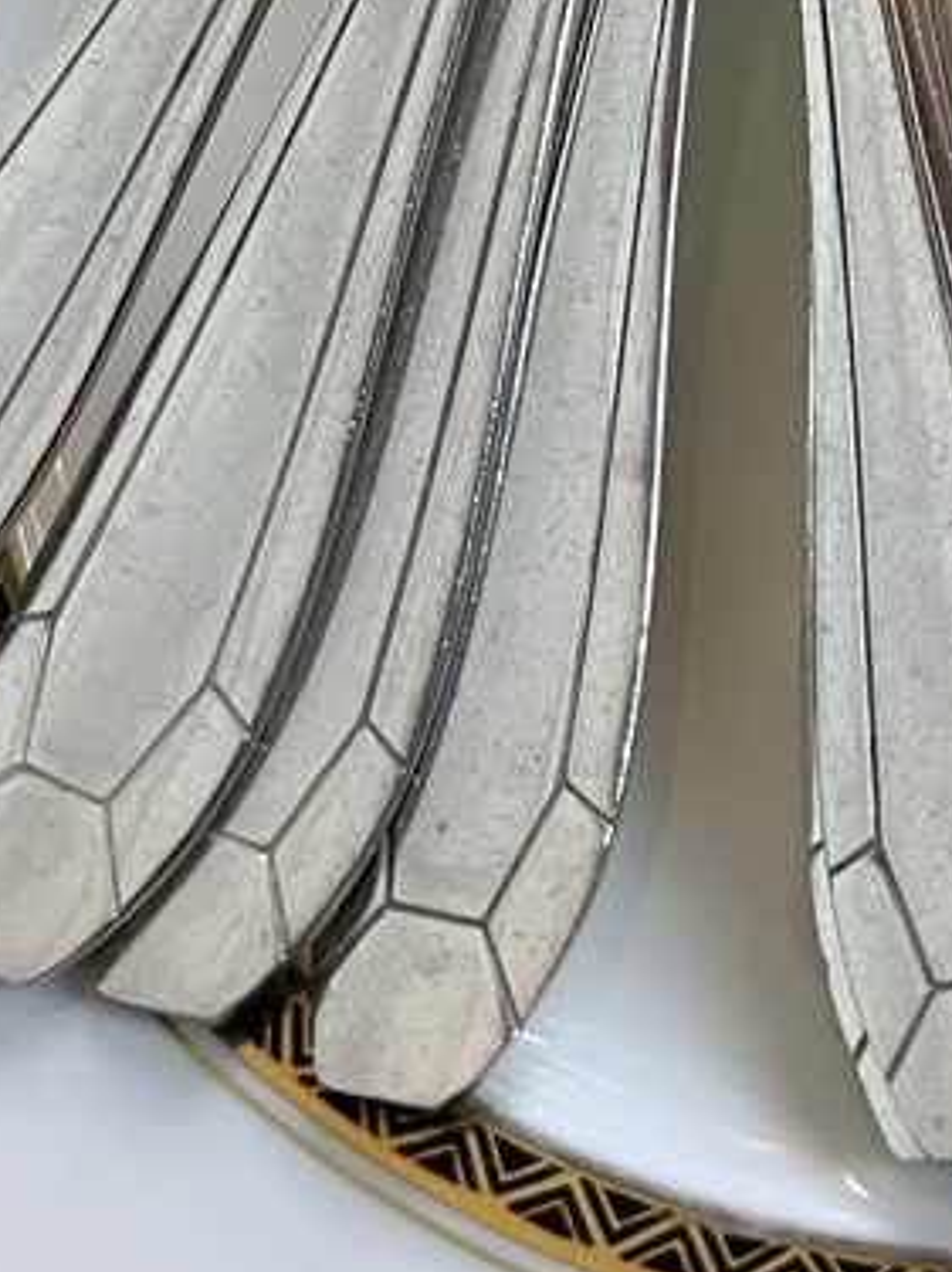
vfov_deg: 25.3
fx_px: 2605
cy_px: -149
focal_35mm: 71
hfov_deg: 20.2
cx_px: 894
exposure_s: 1/50
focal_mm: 5.7
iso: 250
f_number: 1.5
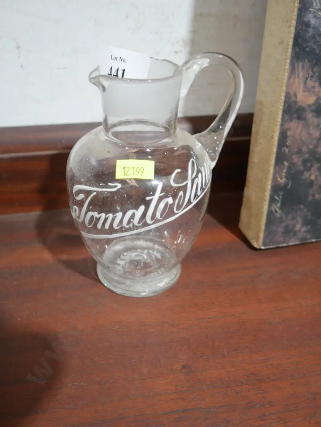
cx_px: 160
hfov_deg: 44.2
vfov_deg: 56.8
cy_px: 214
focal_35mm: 32
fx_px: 395
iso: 800
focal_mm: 16
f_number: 3.6
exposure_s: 1/60
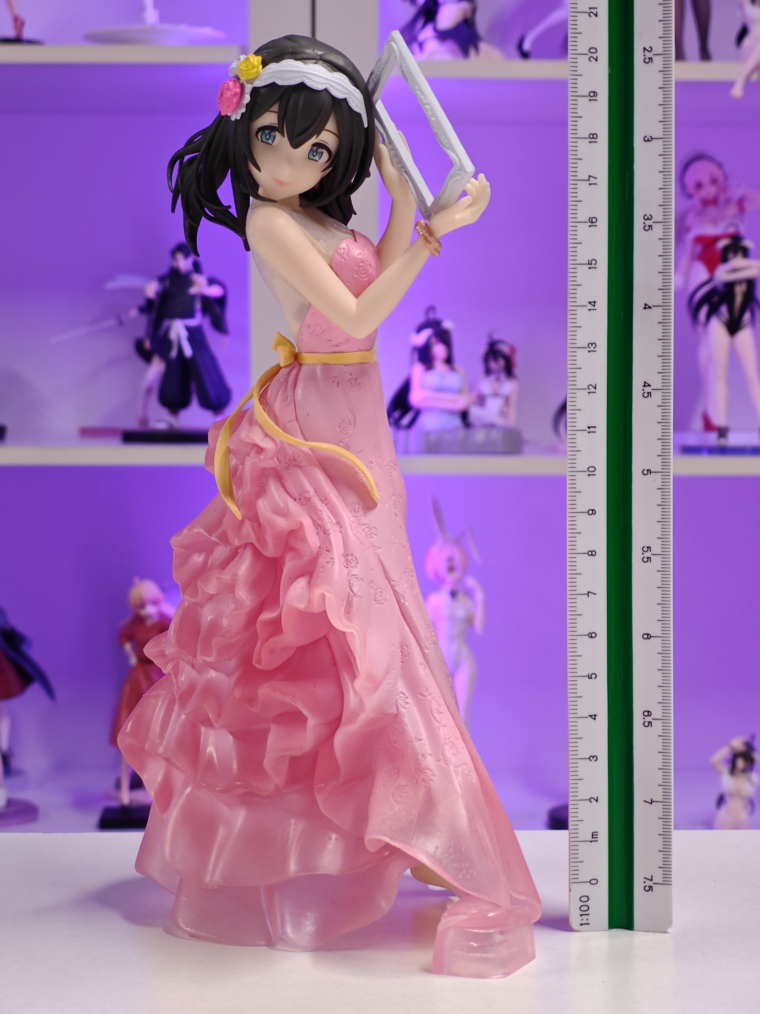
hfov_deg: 18.4
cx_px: 380
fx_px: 2342
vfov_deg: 24.4
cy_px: 507
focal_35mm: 80
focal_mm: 7.48
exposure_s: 1/19.5
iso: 400
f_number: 2.4
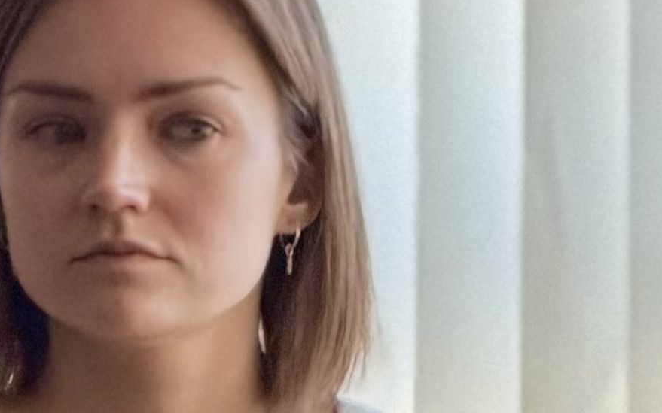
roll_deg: -0.3
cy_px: 1466
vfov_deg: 1.9
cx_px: 186
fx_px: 12428
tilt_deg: -5.6
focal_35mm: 689
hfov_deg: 3.1
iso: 200
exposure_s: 1/121
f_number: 2.8
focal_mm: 16.89
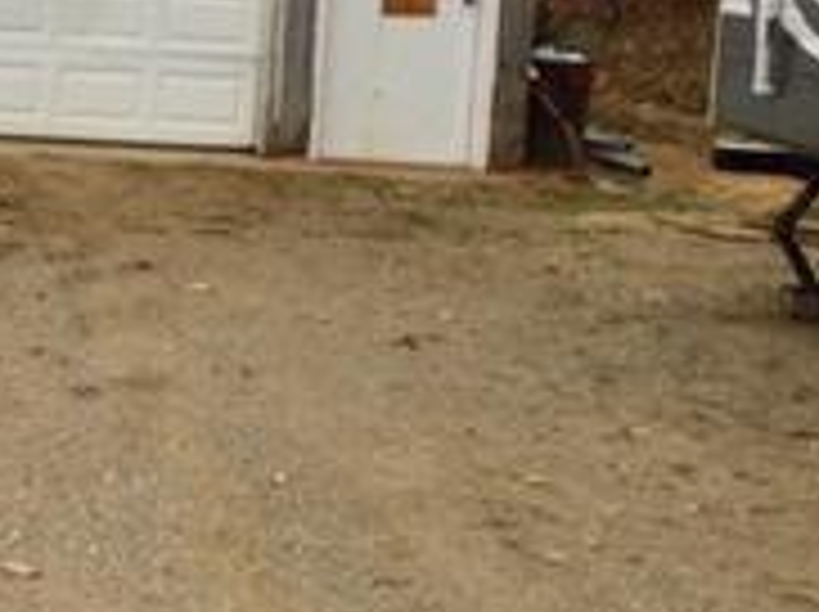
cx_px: -598
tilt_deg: -3.3
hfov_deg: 16.5
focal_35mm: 102
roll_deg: -3.3
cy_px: -4
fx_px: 2410
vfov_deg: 14.2
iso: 32
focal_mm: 4.15
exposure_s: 1/434
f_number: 2.2
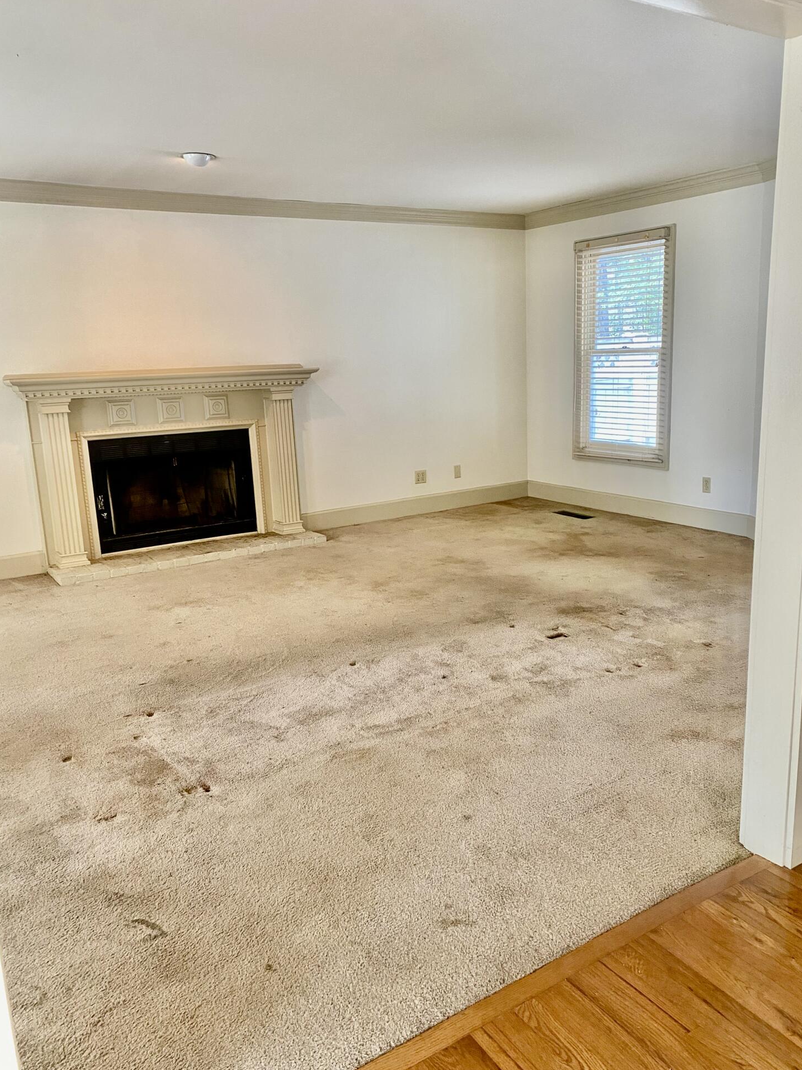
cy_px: 542
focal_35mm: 27
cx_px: 414
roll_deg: +1.9
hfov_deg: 51.3
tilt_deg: -11.7
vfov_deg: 65.3
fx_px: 834
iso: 160
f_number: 1.8
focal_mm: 4.25
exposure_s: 1/60
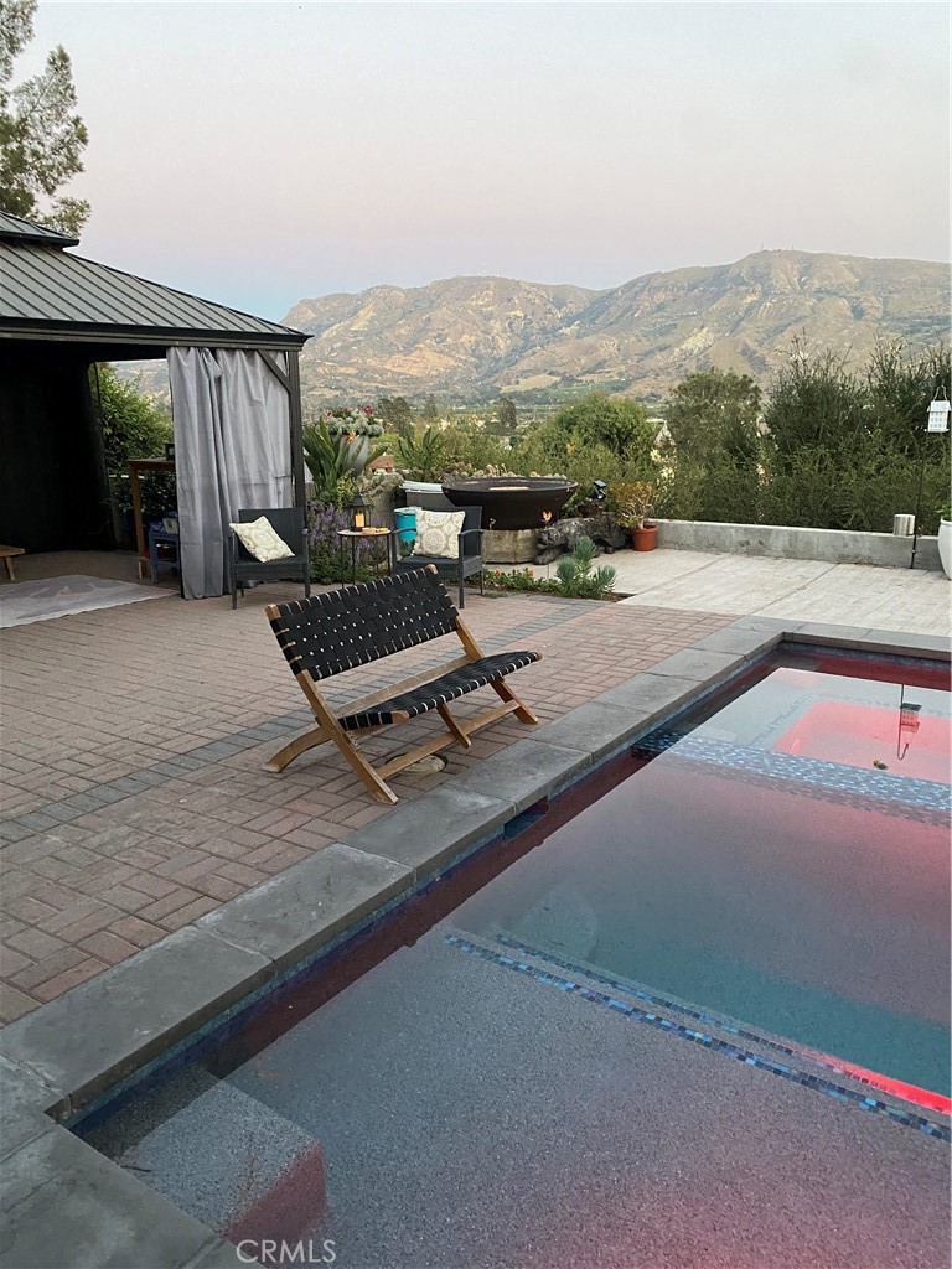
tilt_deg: -14.7
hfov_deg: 53.1
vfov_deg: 67.3
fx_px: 953
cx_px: 476
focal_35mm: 26
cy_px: 634
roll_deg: +1.6
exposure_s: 1/60
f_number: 1.8
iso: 320
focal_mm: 4.25
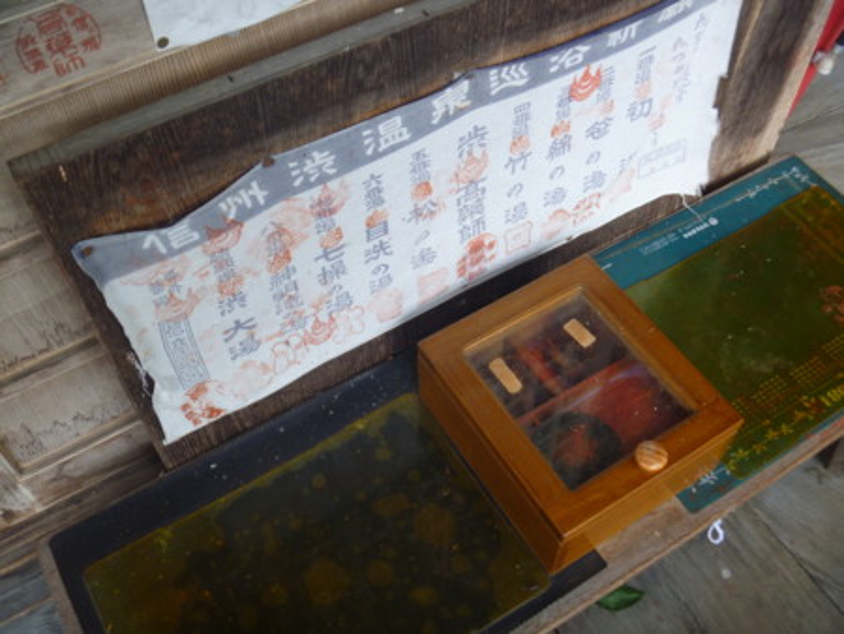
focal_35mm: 35
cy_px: 317
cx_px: 422
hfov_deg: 52.6
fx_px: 854
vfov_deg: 40.7
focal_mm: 6.3
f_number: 3.5
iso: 100
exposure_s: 1/30
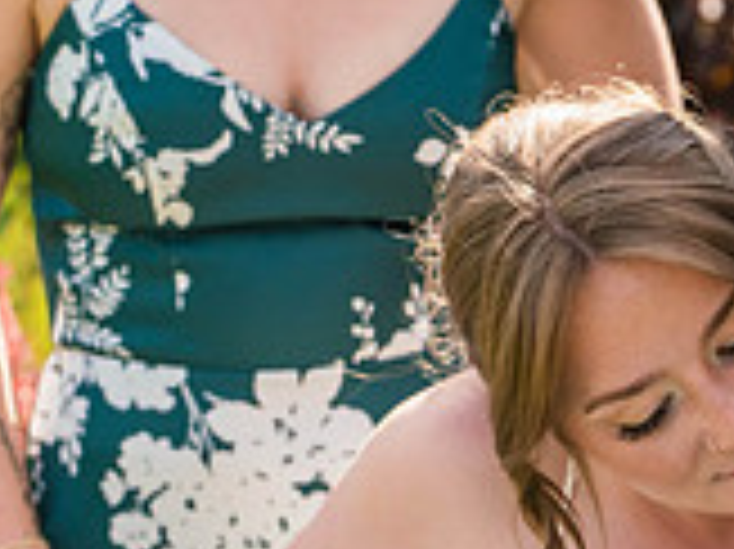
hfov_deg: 7.6
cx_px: 1031
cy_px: 565
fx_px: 5445
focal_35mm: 257
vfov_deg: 5.8
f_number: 4.5
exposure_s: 1/1000
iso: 400
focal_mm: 75
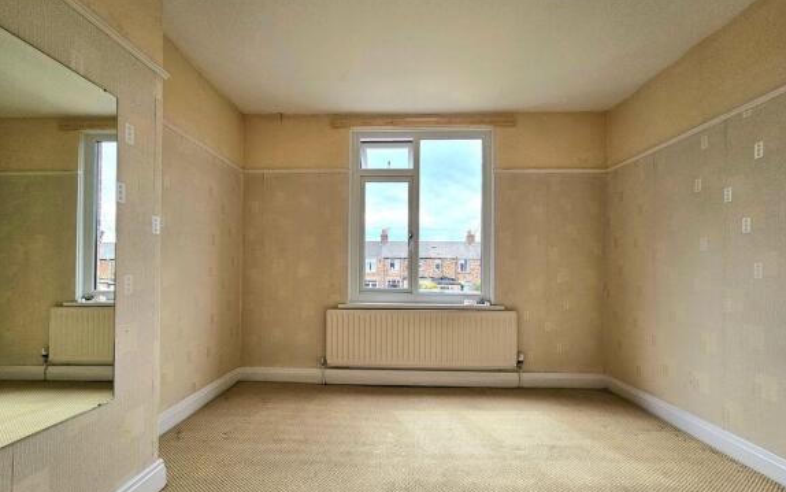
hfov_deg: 105.3
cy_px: 271
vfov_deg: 78.4
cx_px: 398
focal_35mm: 14
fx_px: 300
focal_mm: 2.2
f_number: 2.2
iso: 50
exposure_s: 1/227
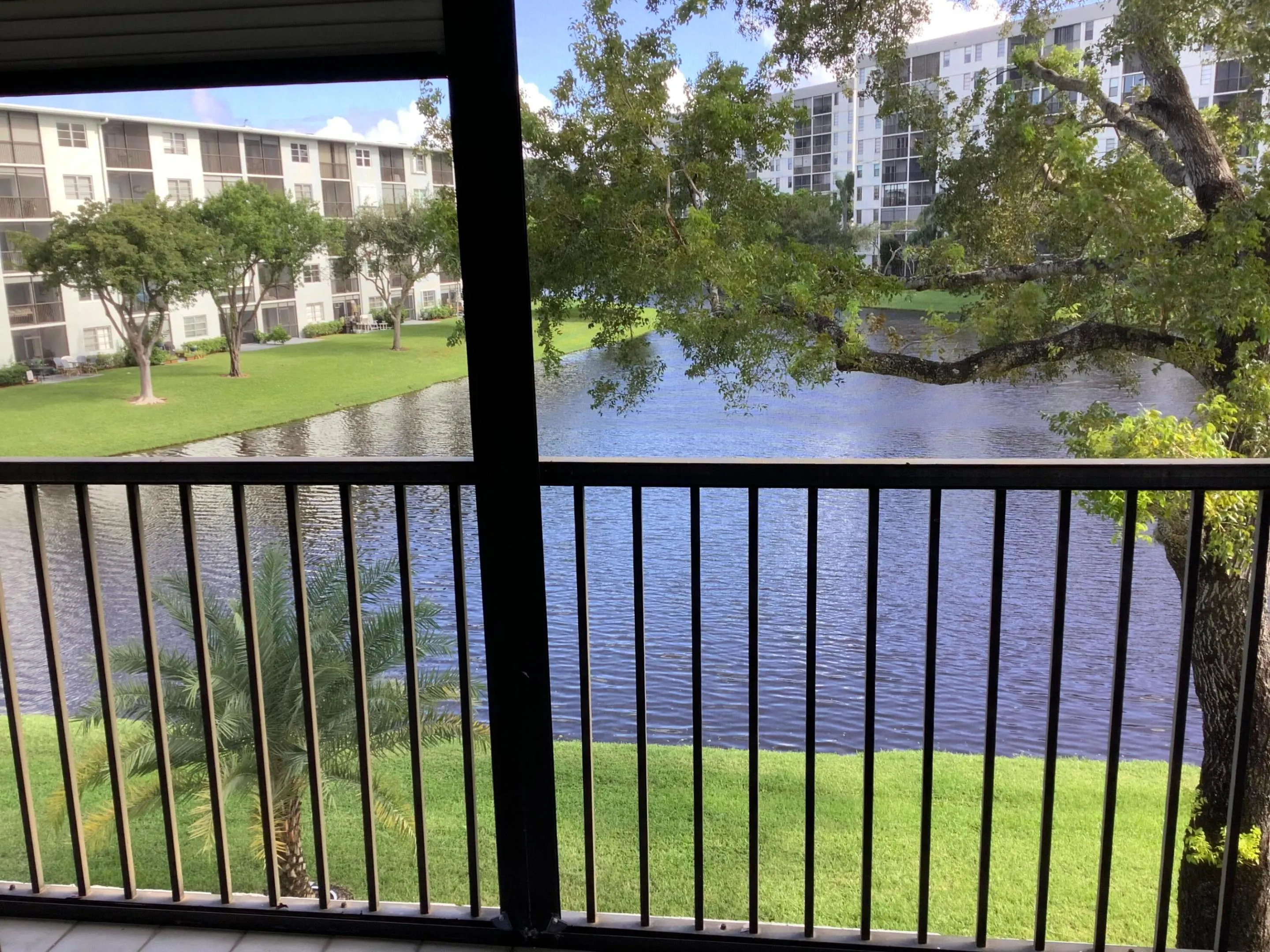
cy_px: 476
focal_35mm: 31
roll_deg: +0.8
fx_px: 1137
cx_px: 635
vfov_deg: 45.4
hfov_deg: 58.4
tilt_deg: -12.6
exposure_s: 1/120
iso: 32
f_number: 2.4
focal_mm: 3.3
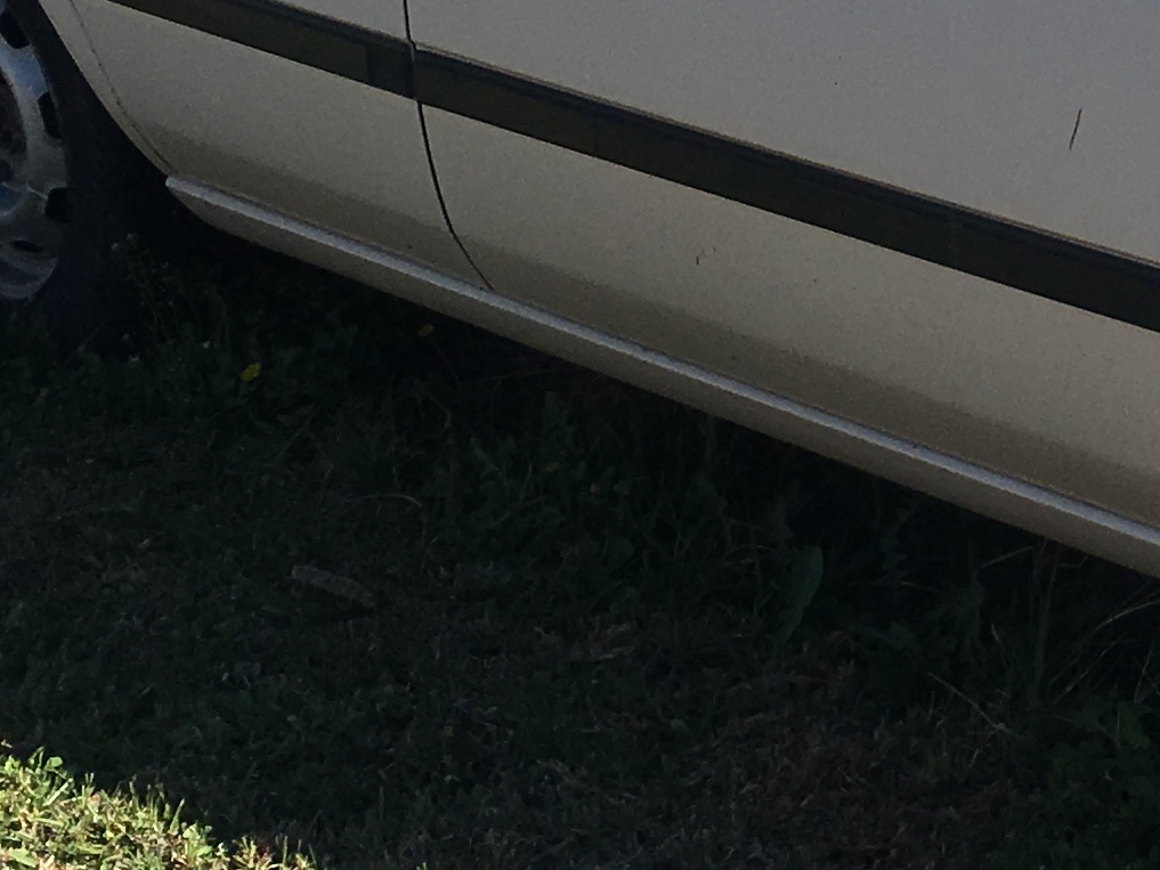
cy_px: 186
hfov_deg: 16.3
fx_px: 3854
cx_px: 1481
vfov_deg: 12.8
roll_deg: -0.5
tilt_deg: -14.3
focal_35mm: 115
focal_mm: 4.15
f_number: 2.2
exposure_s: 1/1832
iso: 25
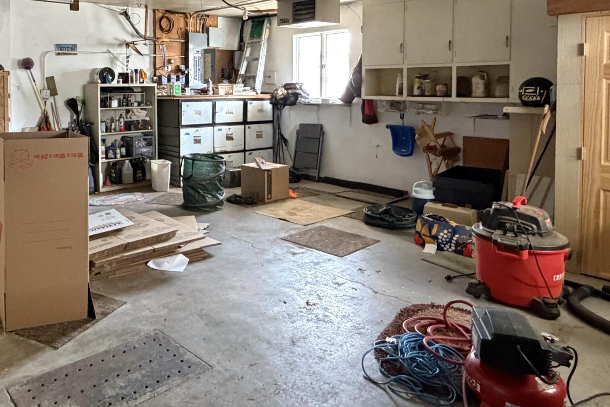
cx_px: 189
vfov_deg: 43.4
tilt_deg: -1.5
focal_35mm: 29
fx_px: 491
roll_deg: +0.2
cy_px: 99
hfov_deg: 61.6
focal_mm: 2.22
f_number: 2.2
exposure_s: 1/60
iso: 800
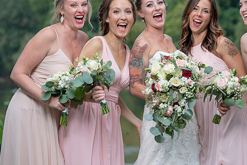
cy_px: 48
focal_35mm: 137
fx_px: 940
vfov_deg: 10.0
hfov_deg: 14.9
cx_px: 166
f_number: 4
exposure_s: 1/250
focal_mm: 95
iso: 100
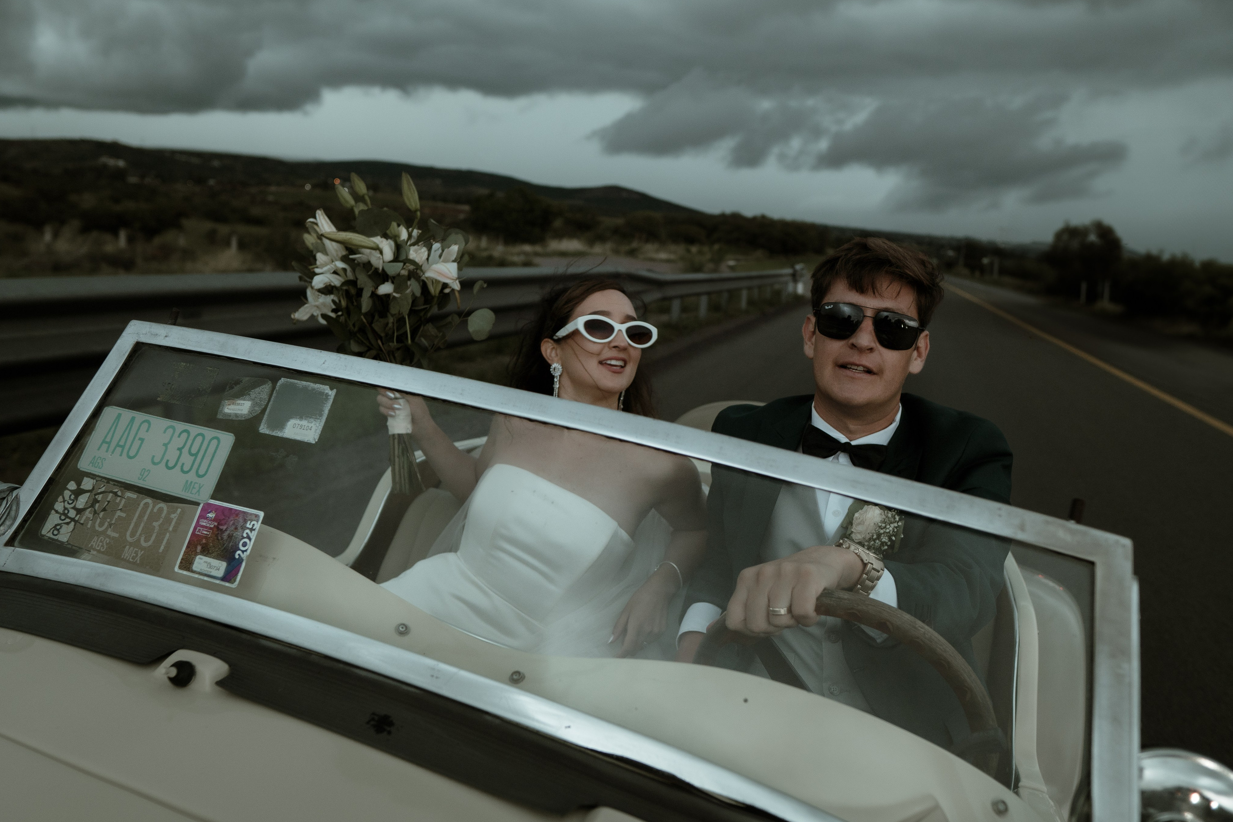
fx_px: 856
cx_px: 594
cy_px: 397
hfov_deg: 71.5
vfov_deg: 51.3
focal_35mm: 25
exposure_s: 1/160
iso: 200
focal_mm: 16
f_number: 2.2
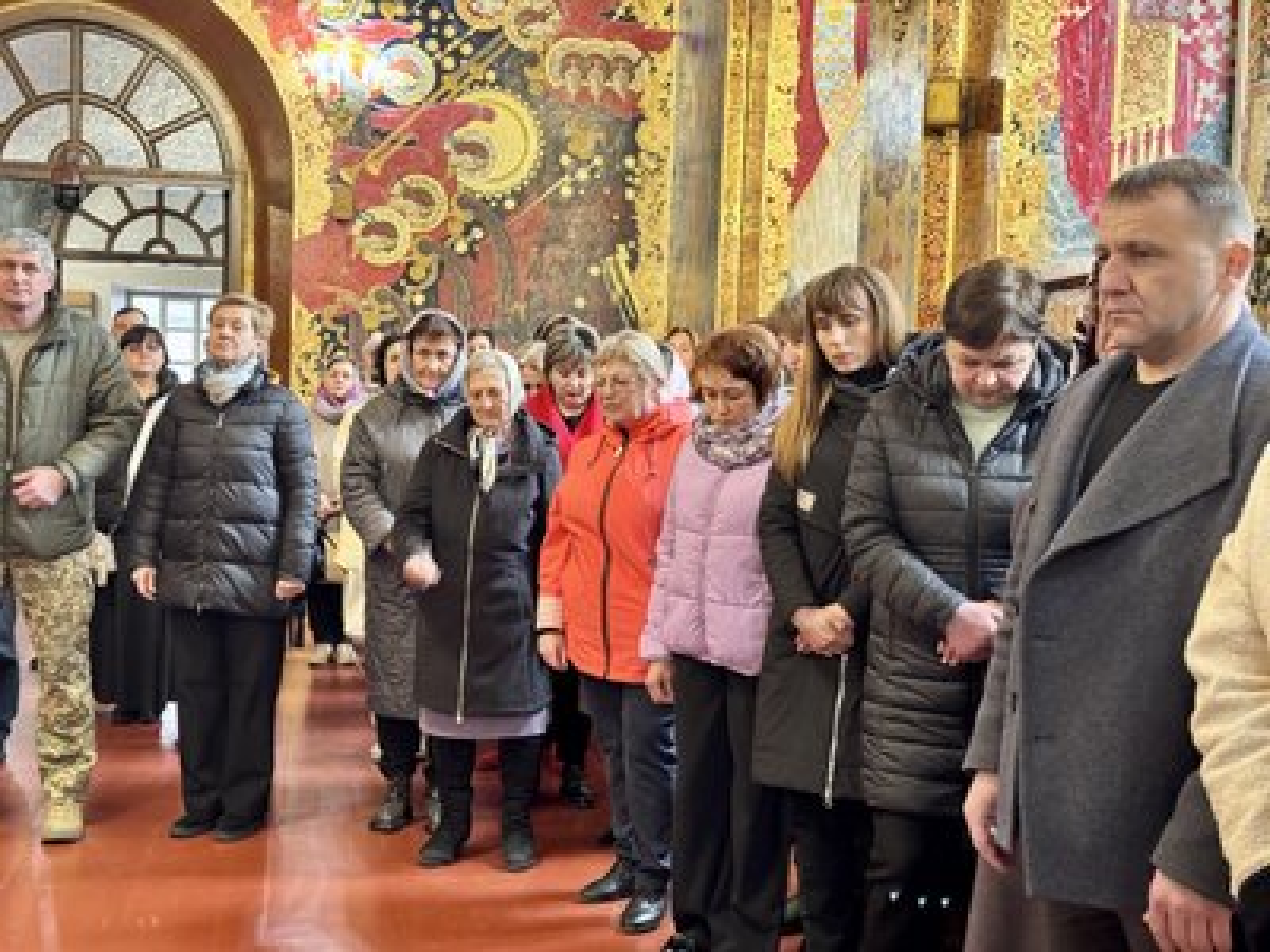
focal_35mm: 48
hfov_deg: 39.7
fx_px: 1761
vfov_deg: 30.3
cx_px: 635
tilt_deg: -1.7
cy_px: 476
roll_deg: -1.3
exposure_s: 1/25
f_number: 1.78
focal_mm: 6.76
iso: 640
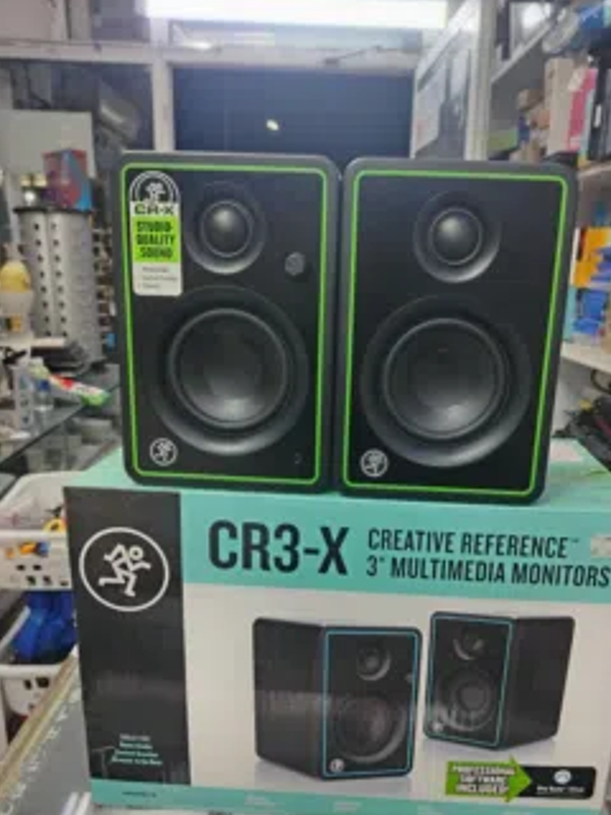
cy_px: 497
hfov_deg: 46.7
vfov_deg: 59.4
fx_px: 706
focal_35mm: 30
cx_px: 341
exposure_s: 1/50
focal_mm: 5.25
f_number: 1.75
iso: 300
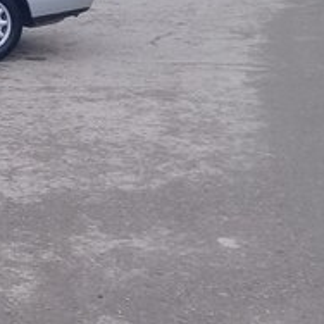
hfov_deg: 15.9
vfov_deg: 17.8
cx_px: -222
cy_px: 20
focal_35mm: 96
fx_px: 1017
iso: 50
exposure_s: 1/345
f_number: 2.2
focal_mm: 3.3
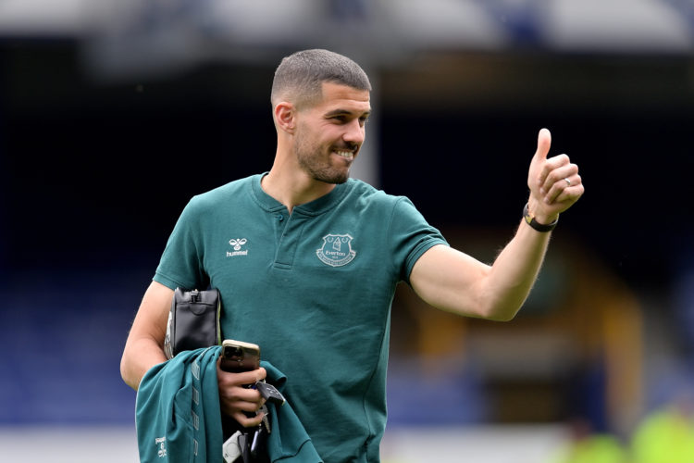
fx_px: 7711
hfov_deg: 5.2
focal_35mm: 400
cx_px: 347
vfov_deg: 3.4
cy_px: 232
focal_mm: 400
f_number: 2.8
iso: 250
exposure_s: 1/1250
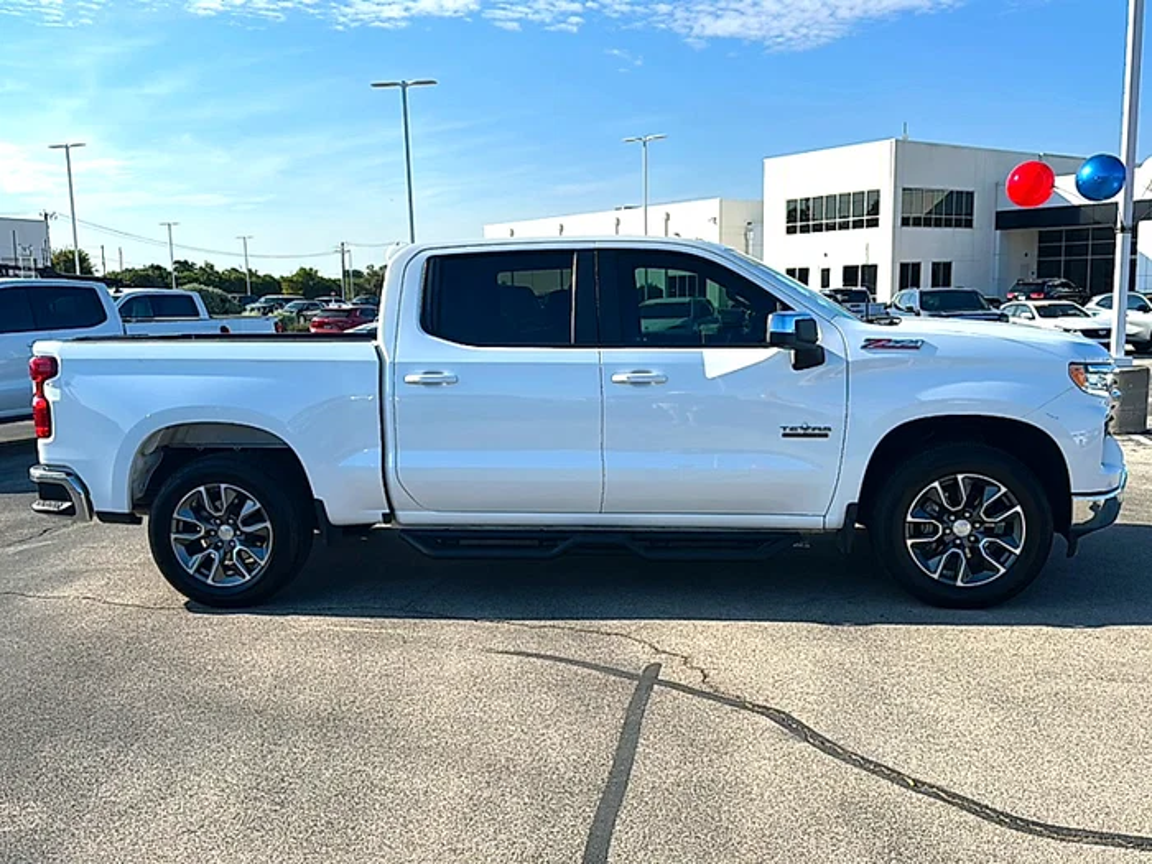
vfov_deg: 54.9
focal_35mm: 25
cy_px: 432
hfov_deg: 69.4
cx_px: 576
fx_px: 832
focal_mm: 6.86
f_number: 1.78
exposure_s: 1/4808
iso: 80
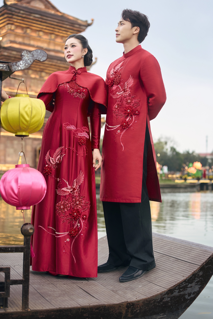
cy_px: 160
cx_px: 106
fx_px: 488
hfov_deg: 24.6
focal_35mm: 55
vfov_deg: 36.2
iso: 500
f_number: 2.8
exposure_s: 1/160
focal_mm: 55
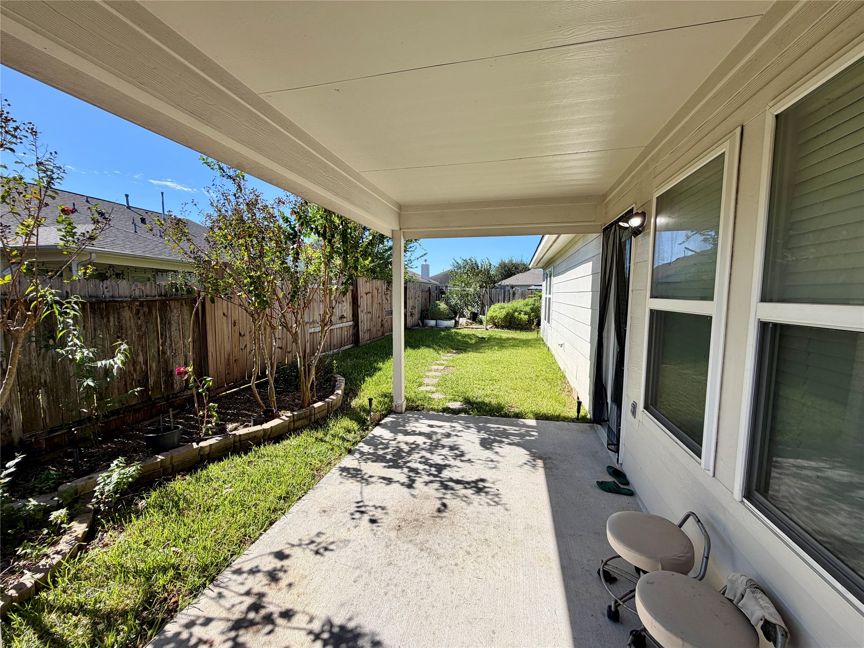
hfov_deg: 102.1
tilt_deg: -4.8
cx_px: 432
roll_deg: -1.1
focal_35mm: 14
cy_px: 324
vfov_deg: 85.7
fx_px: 349
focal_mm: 2.22
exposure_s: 1/770
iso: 32
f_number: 2.2
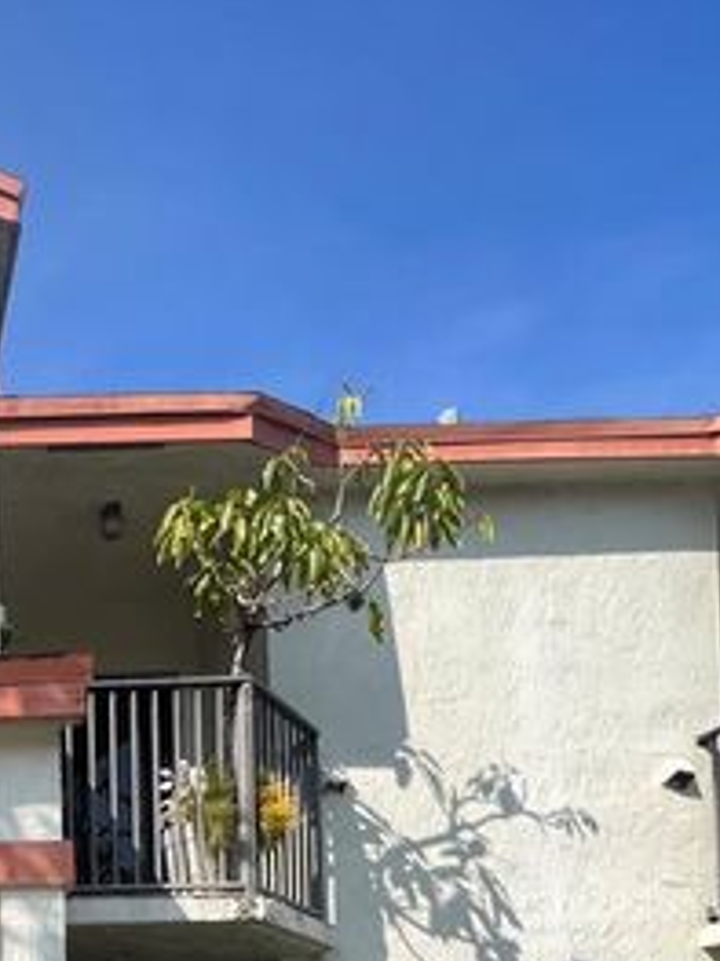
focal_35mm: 33
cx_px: -179
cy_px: 1149
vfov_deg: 39.8
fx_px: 916
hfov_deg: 33.4
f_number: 1.8
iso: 32
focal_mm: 1.57
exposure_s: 1/779
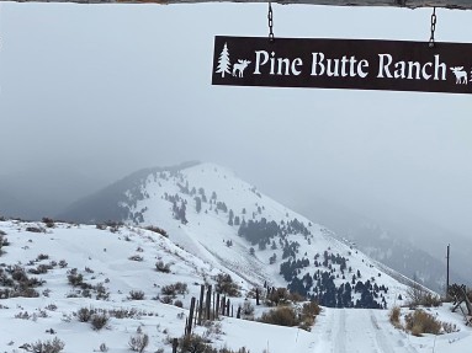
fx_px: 1895
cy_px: 307
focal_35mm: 139
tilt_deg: +4.2
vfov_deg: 10.6
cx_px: 373
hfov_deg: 14.1
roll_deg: -1.4
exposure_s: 1/5988
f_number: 2
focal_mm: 6
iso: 25
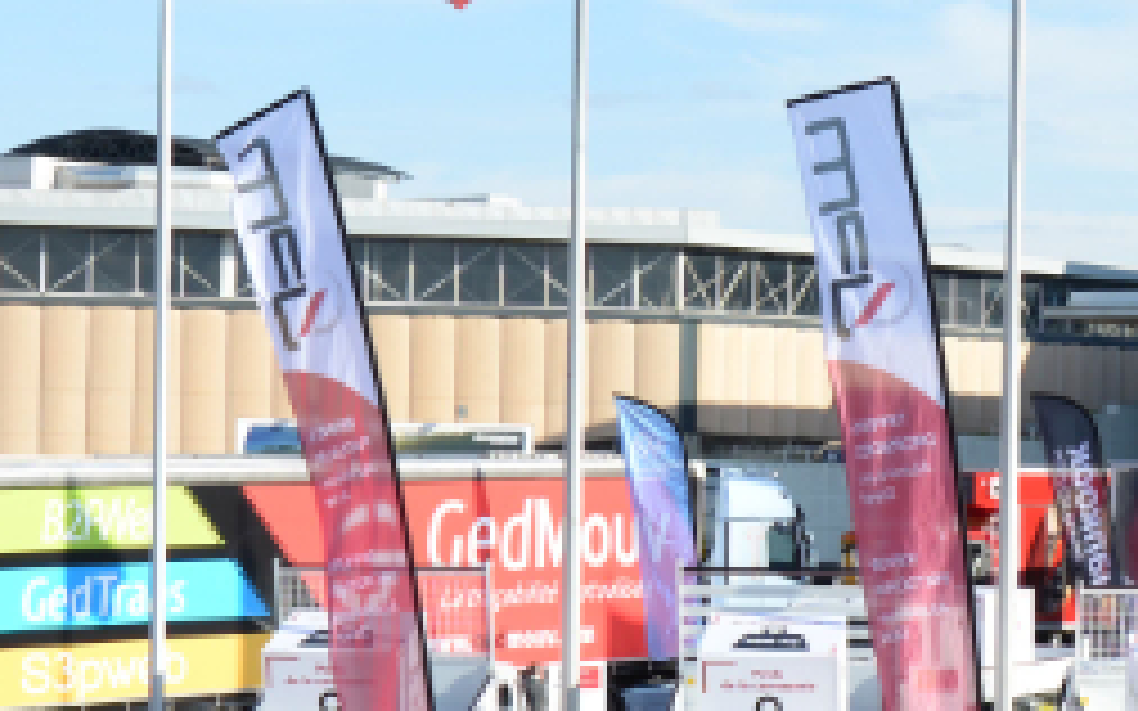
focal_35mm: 121
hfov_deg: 17.1
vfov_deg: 10.8
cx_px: 909
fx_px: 3752
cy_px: 392
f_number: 6.3
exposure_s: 1/250
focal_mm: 30
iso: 100
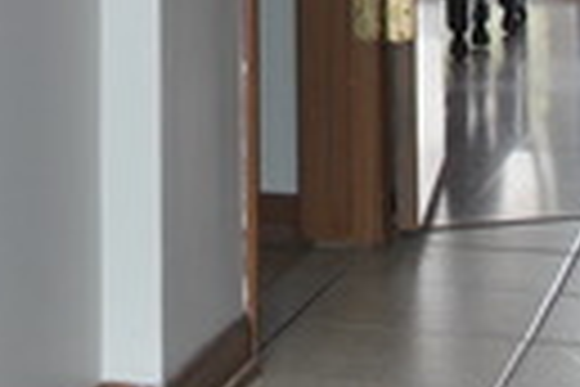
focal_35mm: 134
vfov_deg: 9.3
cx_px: -85
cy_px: -500
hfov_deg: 14.9
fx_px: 2159
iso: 200
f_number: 3.5
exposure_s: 1/100
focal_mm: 18
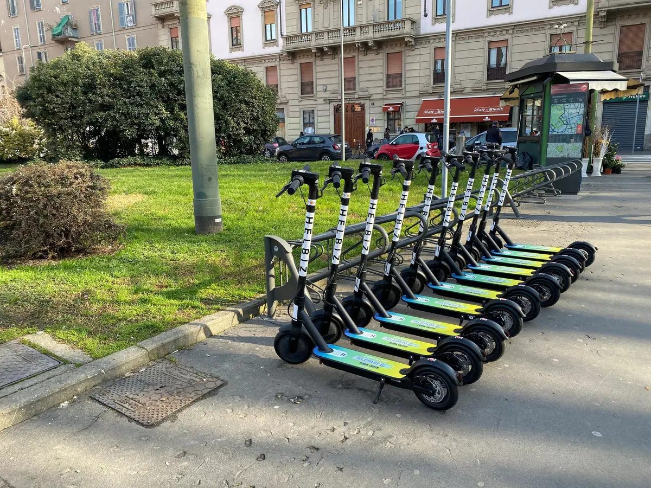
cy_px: 244
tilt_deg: -11.5
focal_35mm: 26
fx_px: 489
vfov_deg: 53.1
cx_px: 326
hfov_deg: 67.3
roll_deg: +2.8
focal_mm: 4.25
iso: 32
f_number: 1.8
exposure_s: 1/389
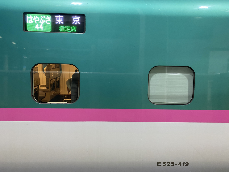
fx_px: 172
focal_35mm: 26
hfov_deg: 67.3
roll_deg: -1.8
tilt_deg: -9.4
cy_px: 86
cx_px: 114
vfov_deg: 53.1
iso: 200
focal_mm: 4.25
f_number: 1.8
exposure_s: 1/54
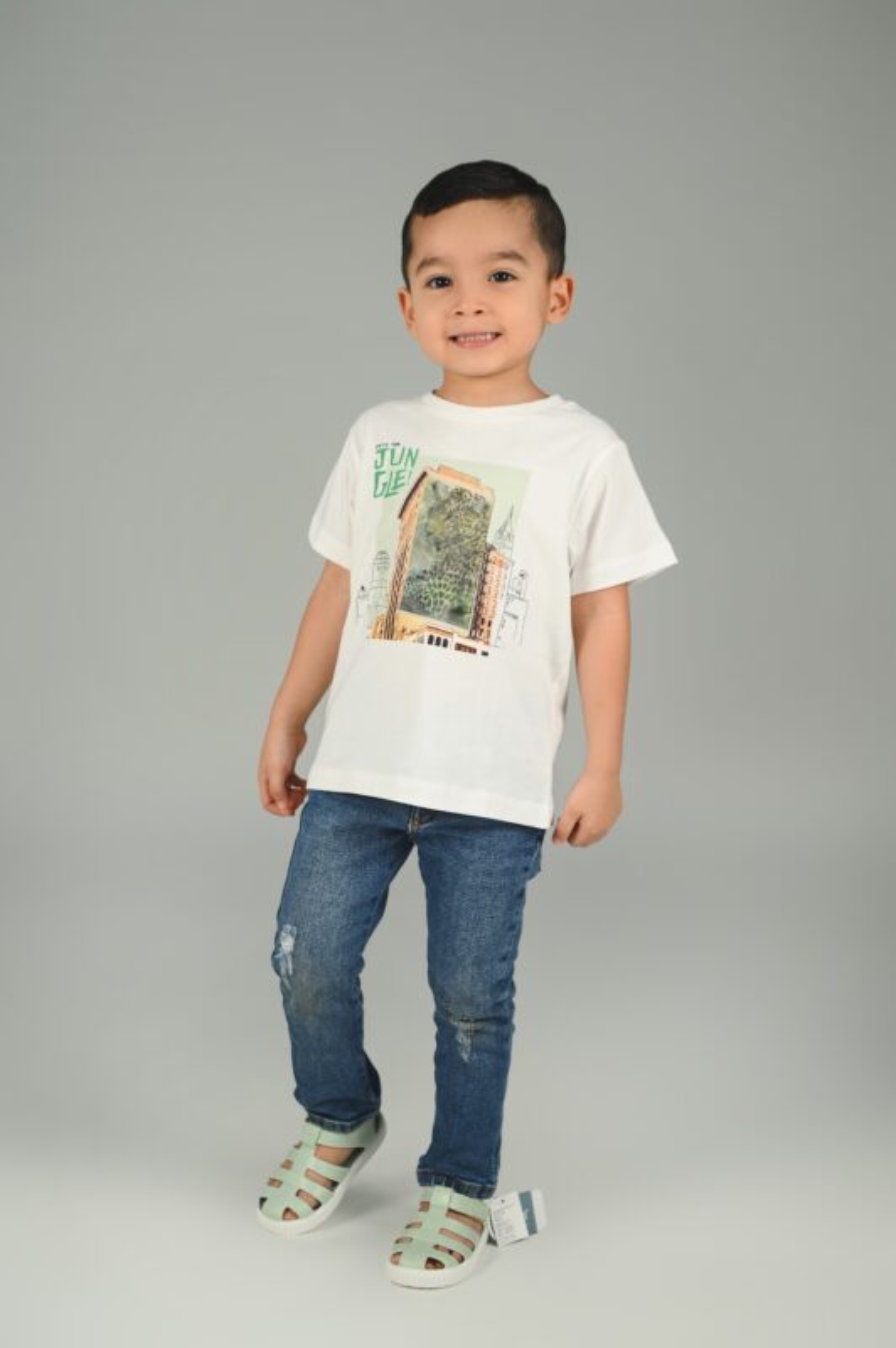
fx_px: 1870
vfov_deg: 39.6
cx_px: 448
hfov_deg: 26.9
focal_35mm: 50
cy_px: 674
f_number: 2.8
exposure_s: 1/200
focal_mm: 50
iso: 200
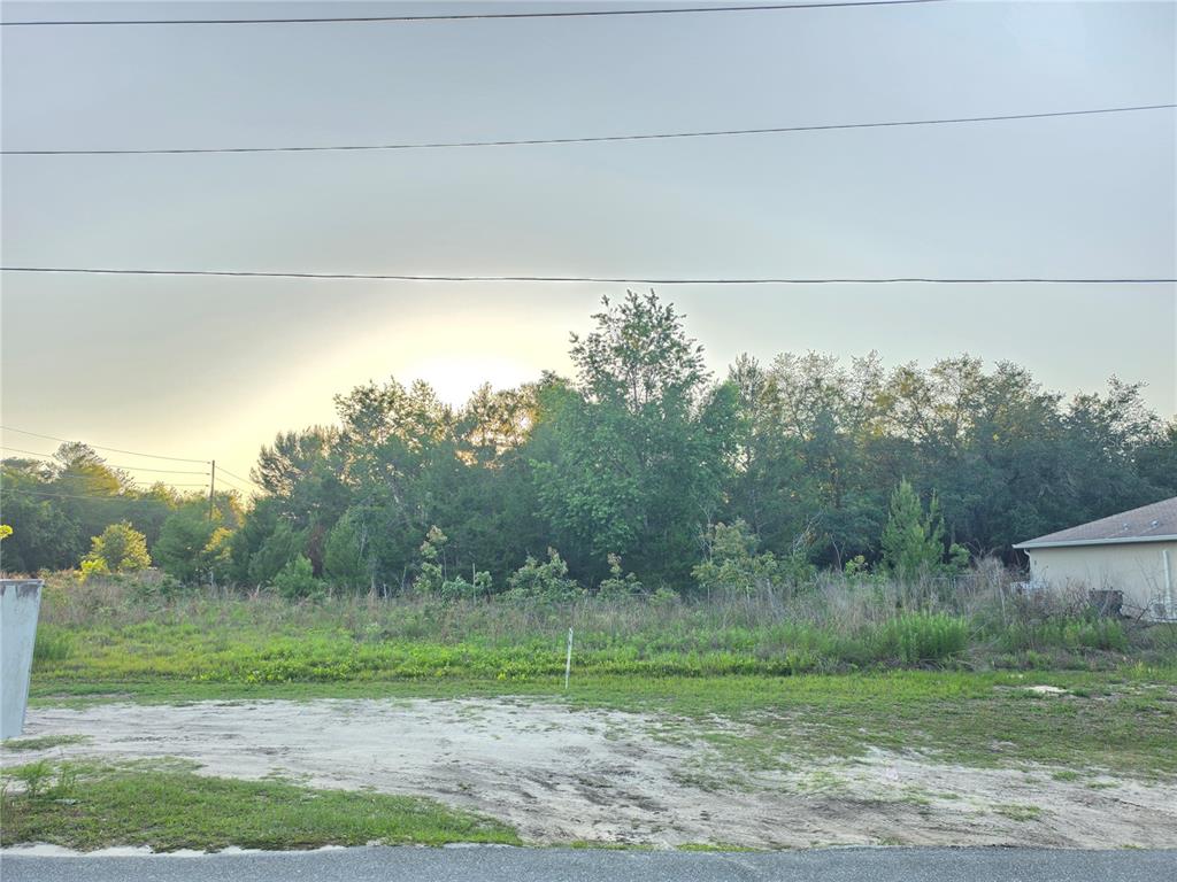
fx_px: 782
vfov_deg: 58.9
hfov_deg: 73.9
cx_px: 588
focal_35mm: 23
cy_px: 441
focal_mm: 6.5
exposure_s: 1/359
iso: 20
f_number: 1.4
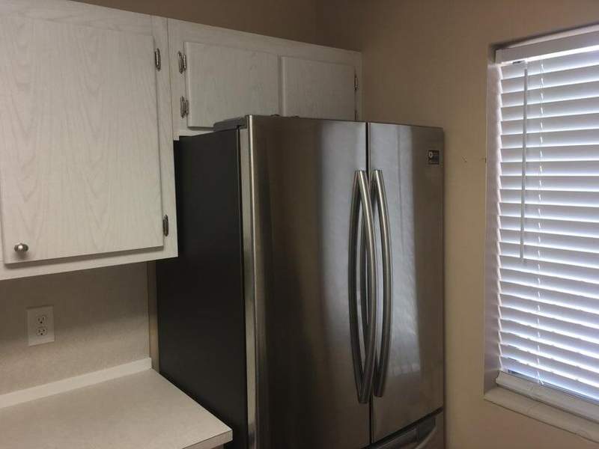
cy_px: 224
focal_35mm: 29
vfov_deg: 48.2
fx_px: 502
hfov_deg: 61.7
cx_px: 300
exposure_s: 1/44
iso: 25
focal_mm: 4.15
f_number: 2.2
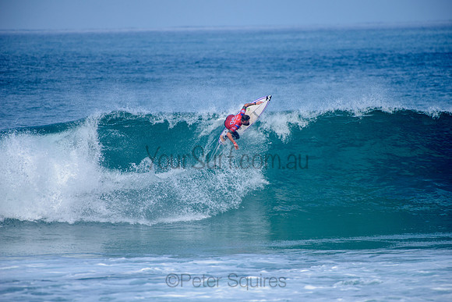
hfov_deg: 4.1
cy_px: 151
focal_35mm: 500
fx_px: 6280
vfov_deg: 2.8
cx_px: 226
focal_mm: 500
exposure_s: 1/2000
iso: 200
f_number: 5.6
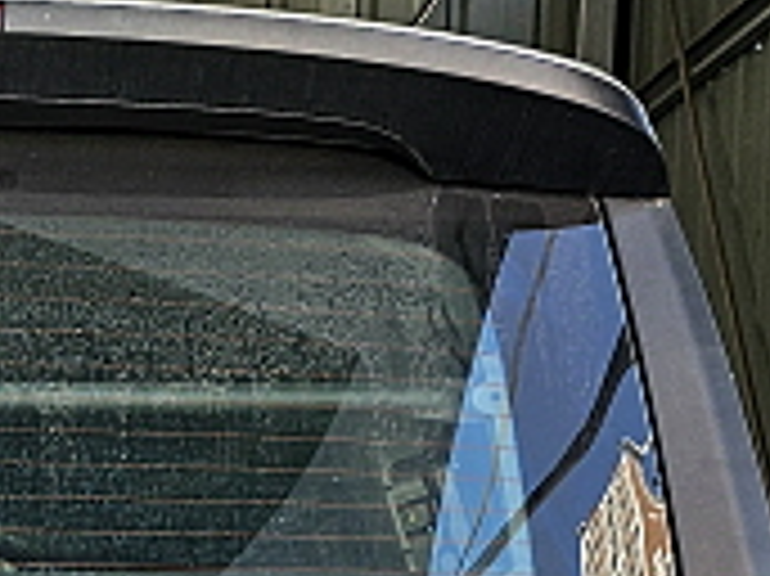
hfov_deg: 14.1
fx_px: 3001
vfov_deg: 10.2
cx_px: -221
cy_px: 1143
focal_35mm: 135
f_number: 1.8
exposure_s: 1/208
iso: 50
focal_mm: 5
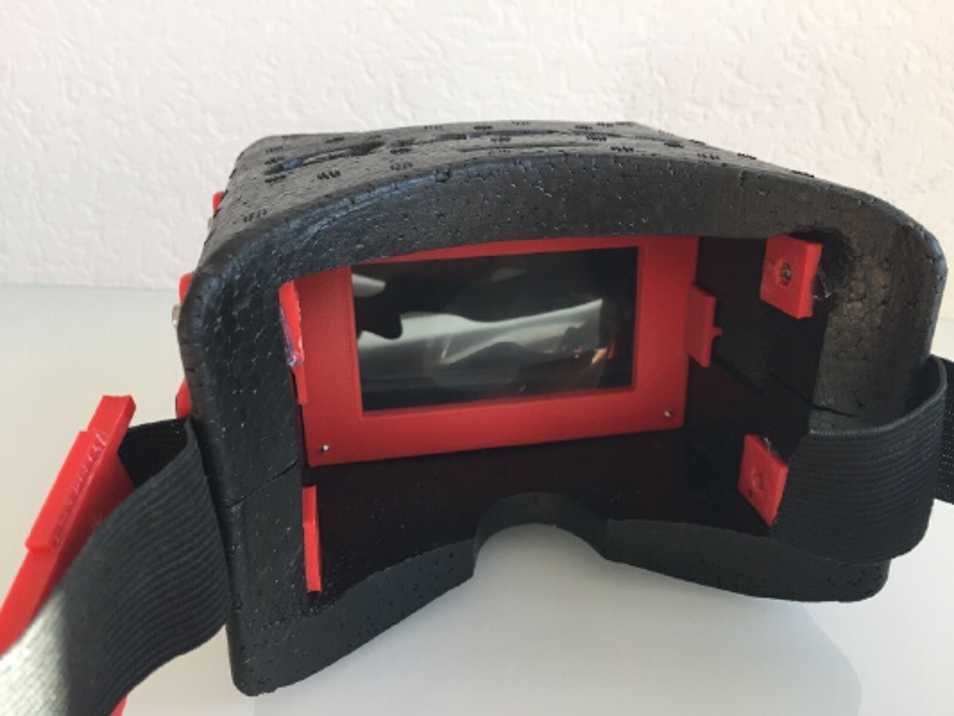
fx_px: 799
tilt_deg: -22.6
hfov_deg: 61.6
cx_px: 477
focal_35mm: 29
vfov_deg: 48.2
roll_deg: +1.5
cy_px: 358
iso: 50
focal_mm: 4.15
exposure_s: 1/120
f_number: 2.2
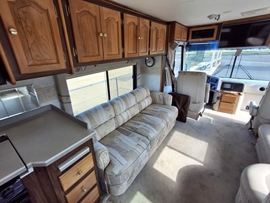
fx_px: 125
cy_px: 102
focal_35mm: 16
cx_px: 135
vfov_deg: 78.1
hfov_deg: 94.5
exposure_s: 1/179
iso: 40
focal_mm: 1.64
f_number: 2.2
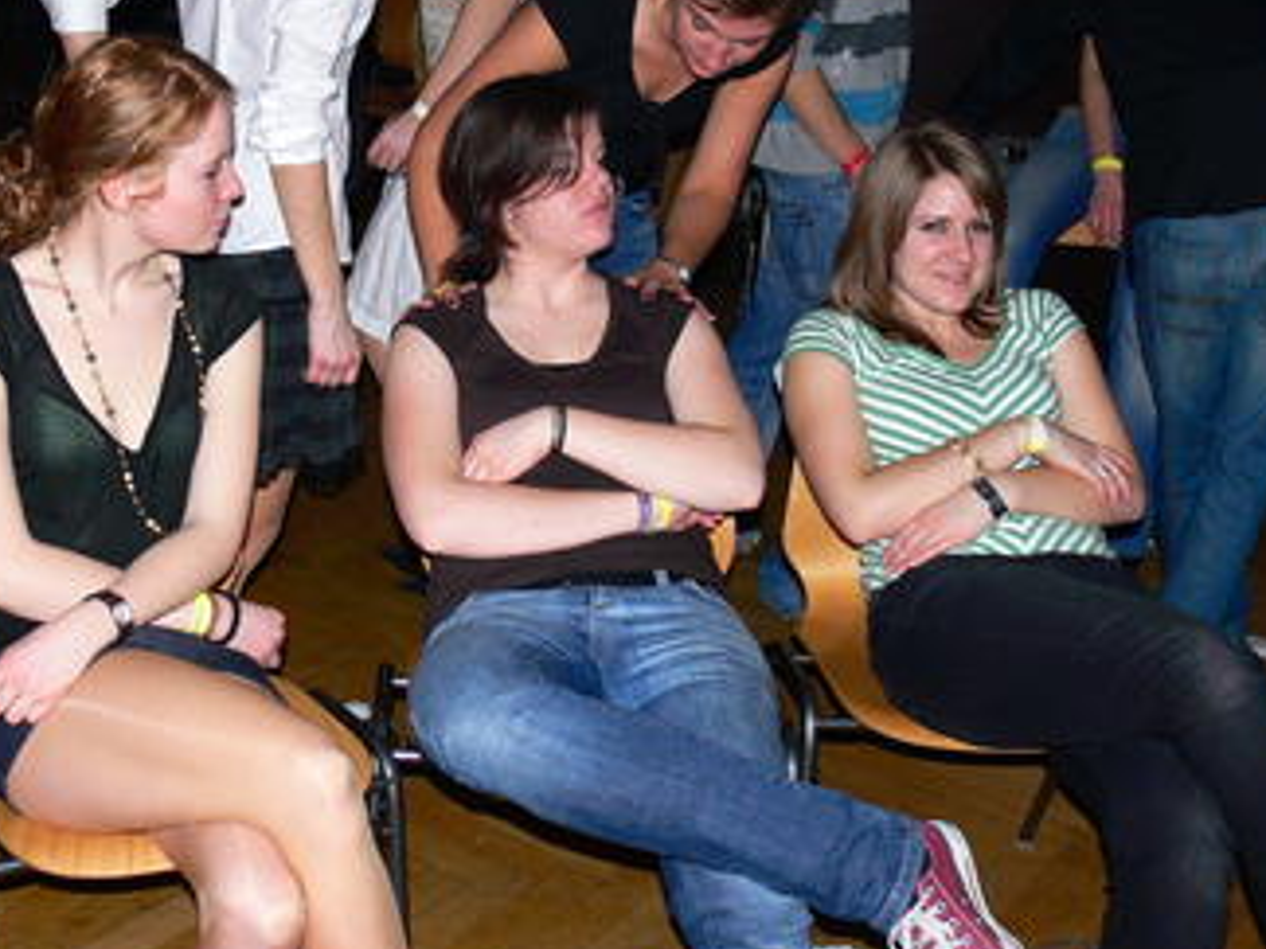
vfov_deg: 28.5
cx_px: 555
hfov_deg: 37.4
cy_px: 355
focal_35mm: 51
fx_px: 1865
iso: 100
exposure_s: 1/30
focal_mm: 7.4
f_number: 2.8
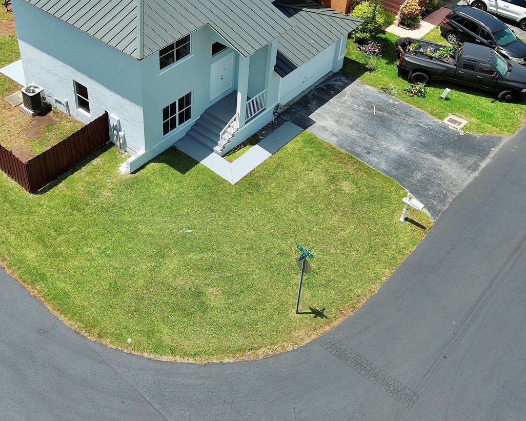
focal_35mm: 45
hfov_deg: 40.8
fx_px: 701
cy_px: 133
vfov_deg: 33.1
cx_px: 191
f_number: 2.8
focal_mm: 10.57
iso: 100
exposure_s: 1/1006
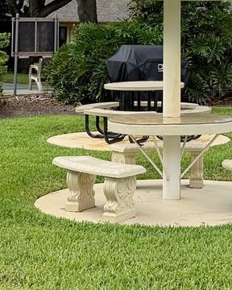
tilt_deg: +7.6
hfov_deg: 14.7
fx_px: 893
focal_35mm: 104
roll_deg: -0.3
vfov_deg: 17.4
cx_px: 174
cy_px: -78
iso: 80
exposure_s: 1/1901
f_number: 1.78
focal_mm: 6.76
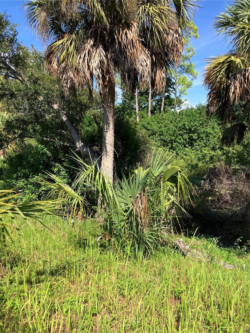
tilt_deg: -6.1
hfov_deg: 49.7
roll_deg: +1.4
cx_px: 125
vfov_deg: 63.4
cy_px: 166
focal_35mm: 28
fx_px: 270
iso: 32
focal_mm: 3.99
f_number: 1.8
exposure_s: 1/1080
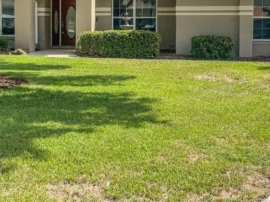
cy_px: 35
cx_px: 108
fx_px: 546
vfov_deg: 20.7
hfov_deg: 27.7
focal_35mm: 70
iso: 16
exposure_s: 1/1100
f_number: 1.8
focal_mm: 3
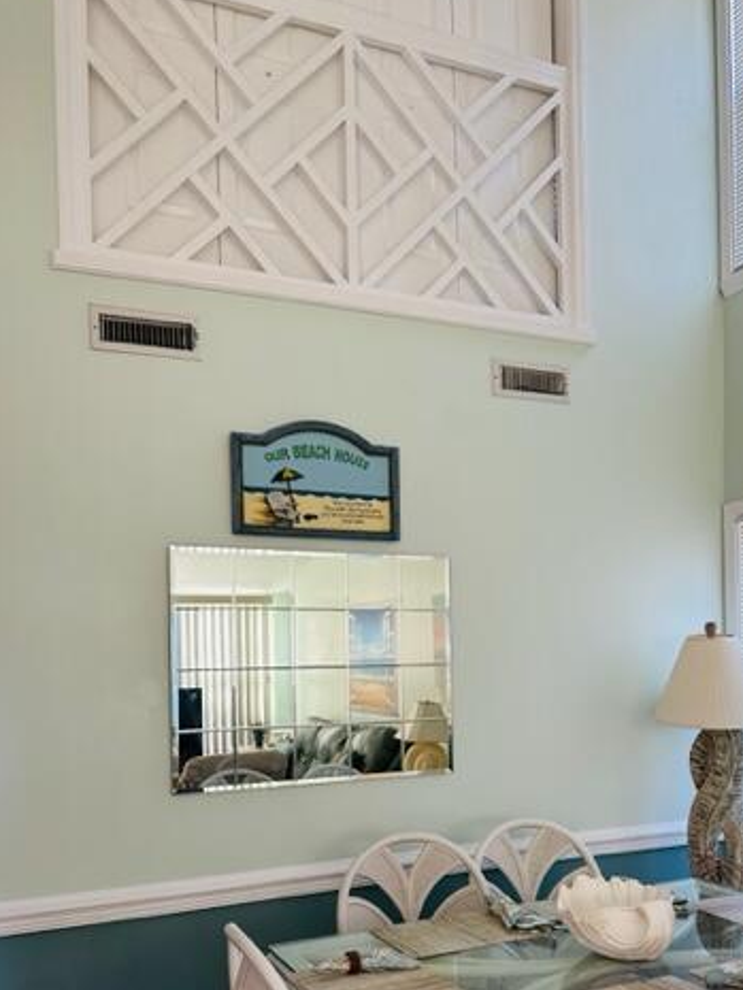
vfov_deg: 54.3
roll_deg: +2.1
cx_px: 434
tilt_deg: +0.0
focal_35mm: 33
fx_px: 944
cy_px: 651
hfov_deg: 42.8
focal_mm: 6.86
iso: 125
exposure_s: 1/60
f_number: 1.78
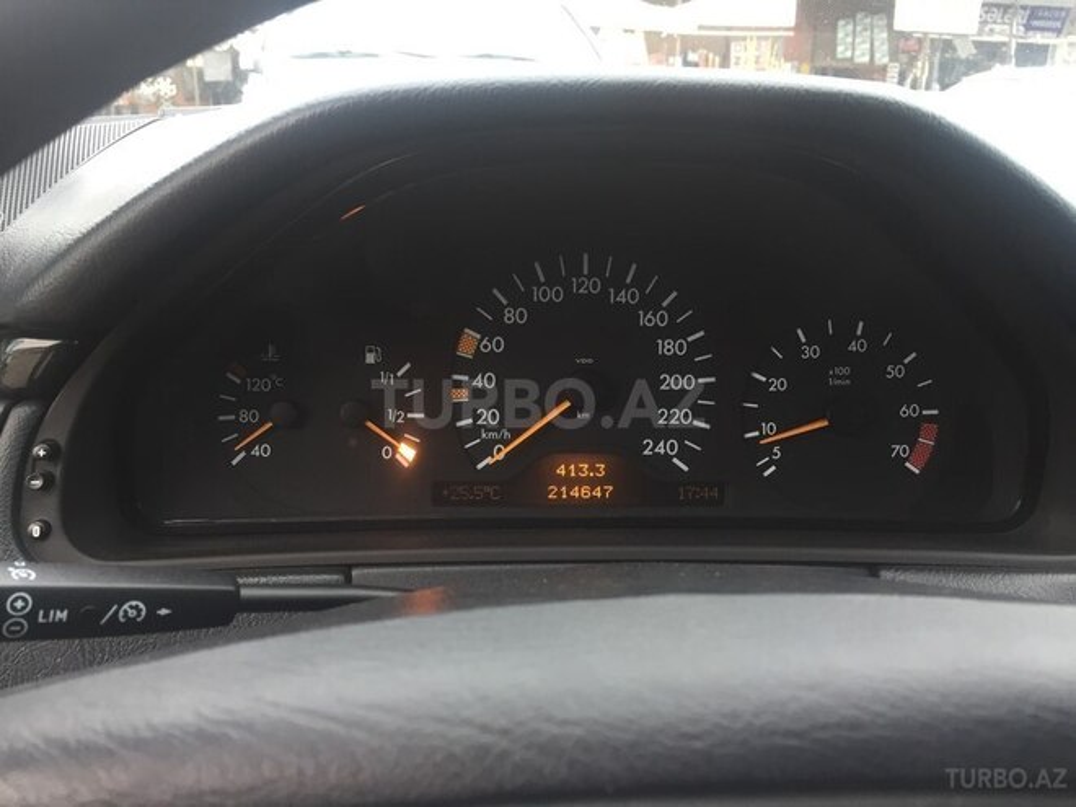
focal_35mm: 29
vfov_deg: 48.2
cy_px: 404
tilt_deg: -15.5
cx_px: 538
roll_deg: -2.3
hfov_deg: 61.7
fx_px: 901
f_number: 2.2
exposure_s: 1/33
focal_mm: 4.15
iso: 80
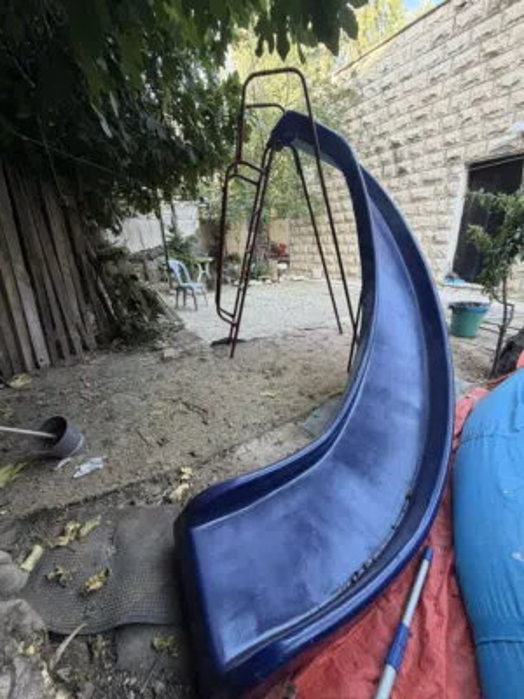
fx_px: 283
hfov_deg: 85.7
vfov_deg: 102.1
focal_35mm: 14
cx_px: 262
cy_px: 350
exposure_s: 1/121
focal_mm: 2.22
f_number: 2.2
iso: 200
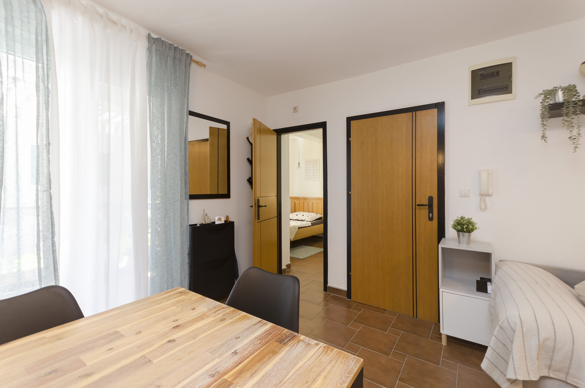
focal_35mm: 15
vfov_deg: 77.1
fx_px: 243
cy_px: 194
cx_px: 292
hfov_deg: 100.5
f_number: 4
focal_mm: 10
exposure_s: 1/60
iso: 450
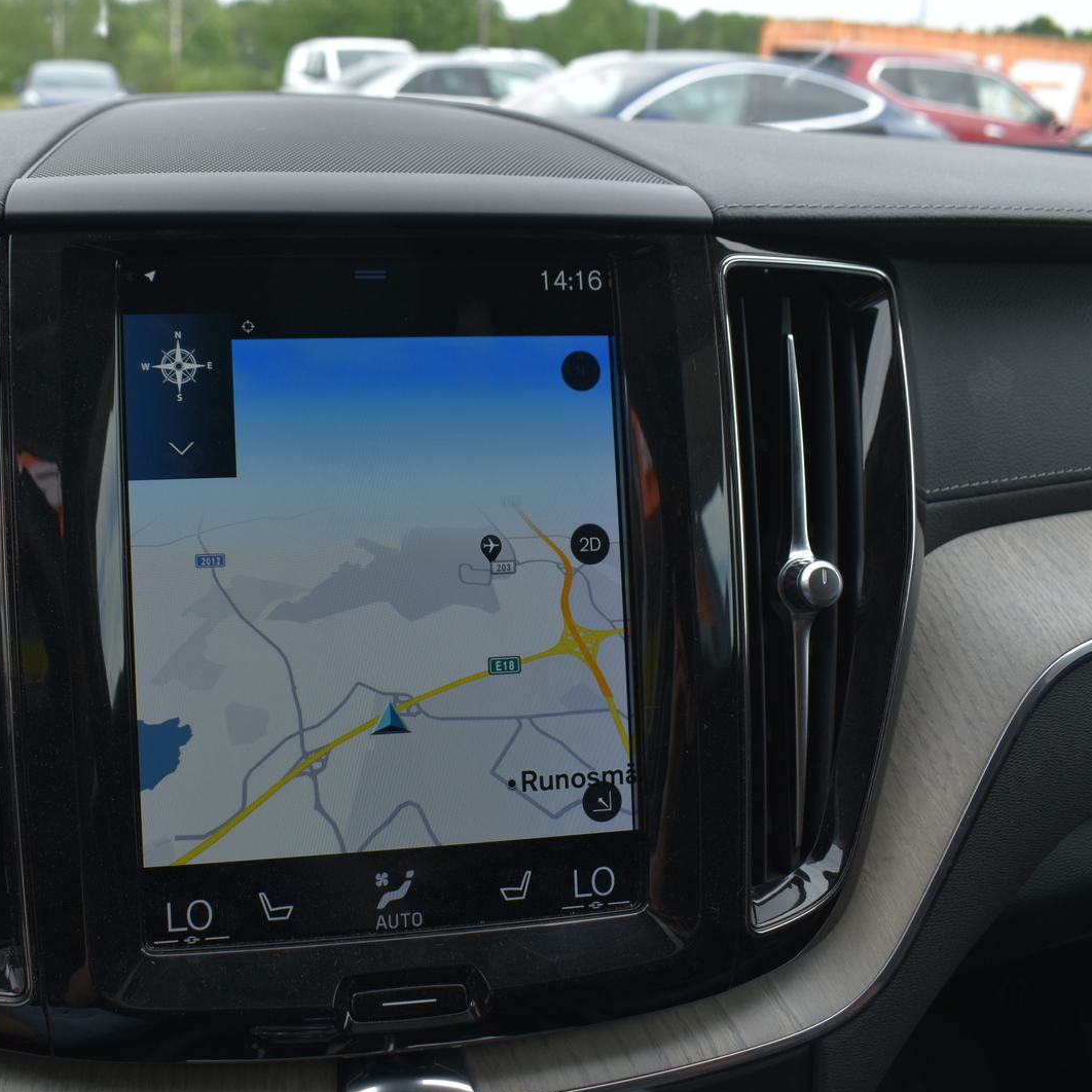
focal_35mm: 35
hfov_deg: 46.5
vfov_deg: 47.2
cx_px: 361
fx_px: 1249
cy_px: 550
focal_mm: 18
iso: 200
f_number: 6.7
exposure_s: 1/250
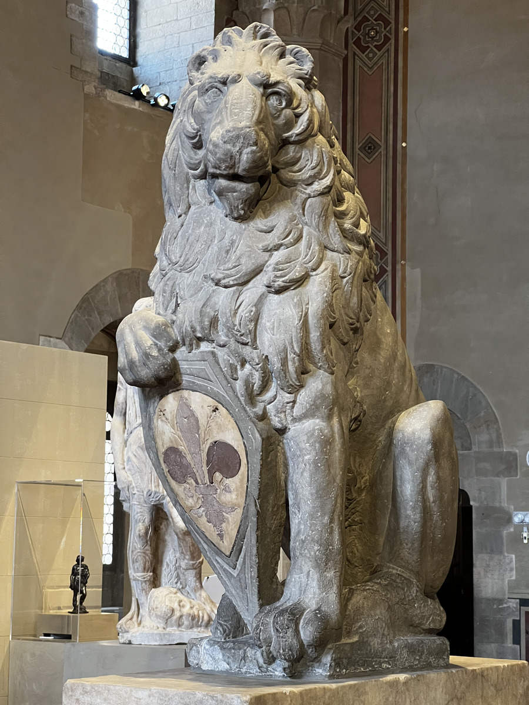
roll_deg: -0.8
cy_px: 352
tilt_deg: +7.9
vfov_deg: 25.3
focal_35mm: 77
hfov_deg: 19.1
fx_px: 1569
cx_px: 264
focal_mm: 9
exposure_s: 1/50
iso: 640
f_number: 2.8
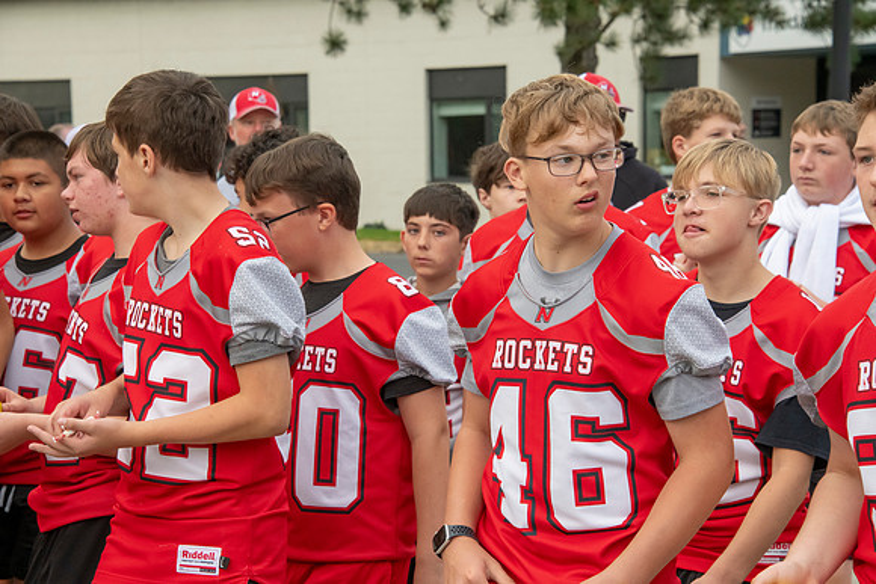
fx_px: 3286
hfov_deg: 15.2
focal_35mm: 135
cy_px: 292
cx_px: 438
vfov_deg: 10.2
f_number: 11
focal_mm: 135
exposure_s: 1/400
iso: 3200
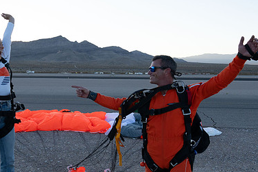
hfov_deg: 50.6
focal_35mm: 37
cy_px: 91
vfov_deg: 36.0
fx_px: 265
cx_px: 80
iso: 1250
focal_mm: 24
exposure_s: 1/2000
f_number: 4.5
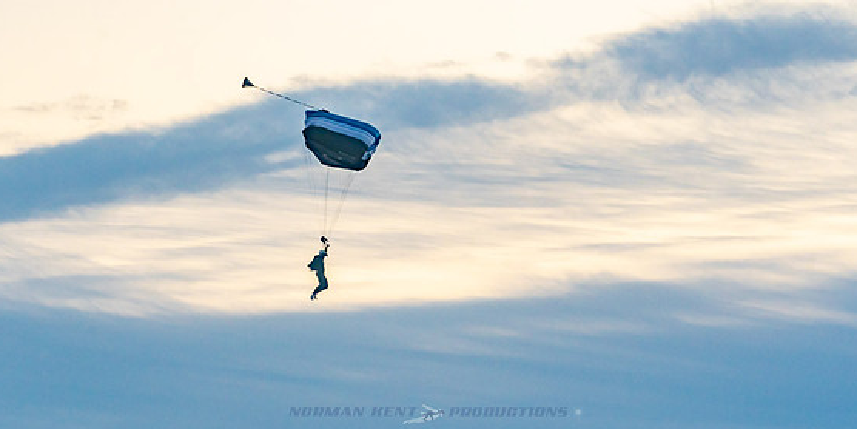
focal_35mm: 271
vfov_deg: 4.1
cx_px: 345
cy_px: 183
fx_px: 6001
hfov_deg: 8.2
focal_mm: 200
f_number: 9
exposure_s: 1/250
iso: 1000
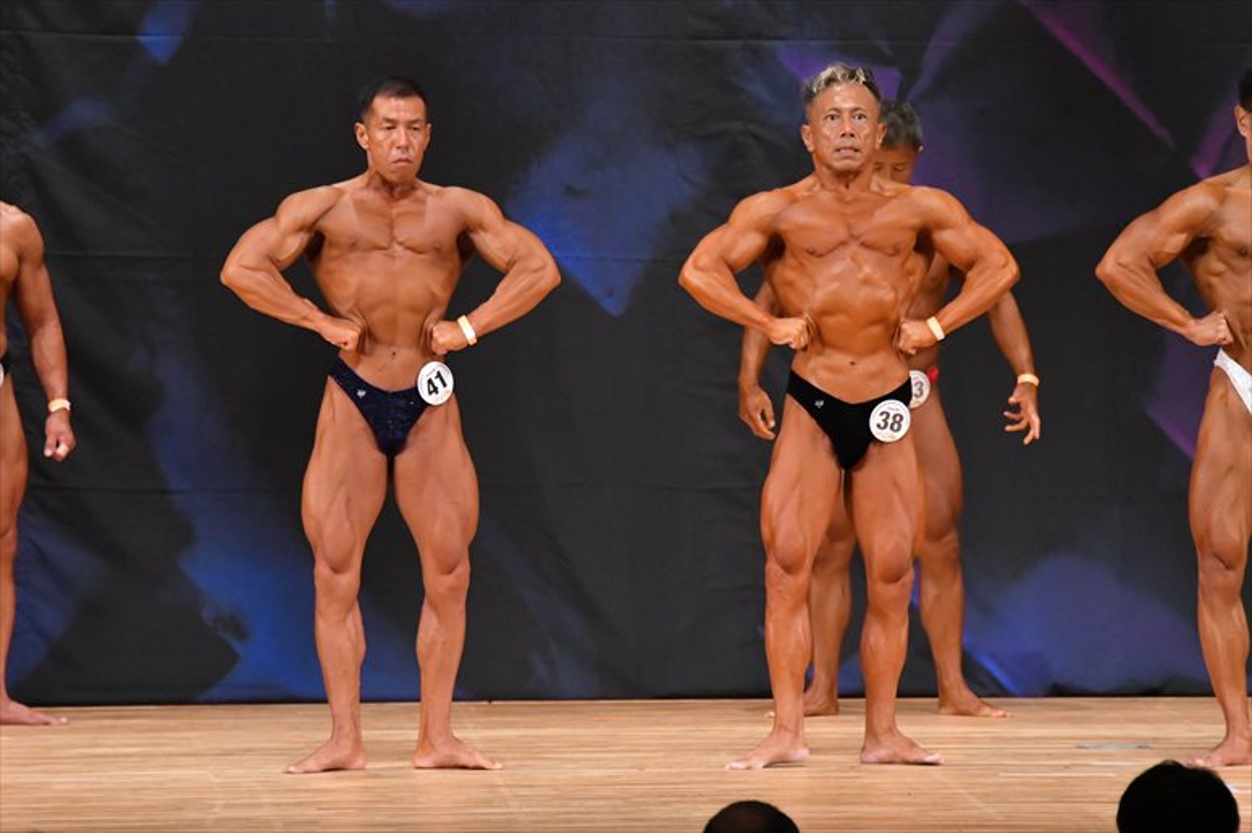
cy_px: 416
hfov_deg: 7.2
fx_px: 9907
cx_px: 626
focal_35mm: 285
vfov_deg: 4.8
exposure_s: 1/400
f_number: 5.6
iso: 5600
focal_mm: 190
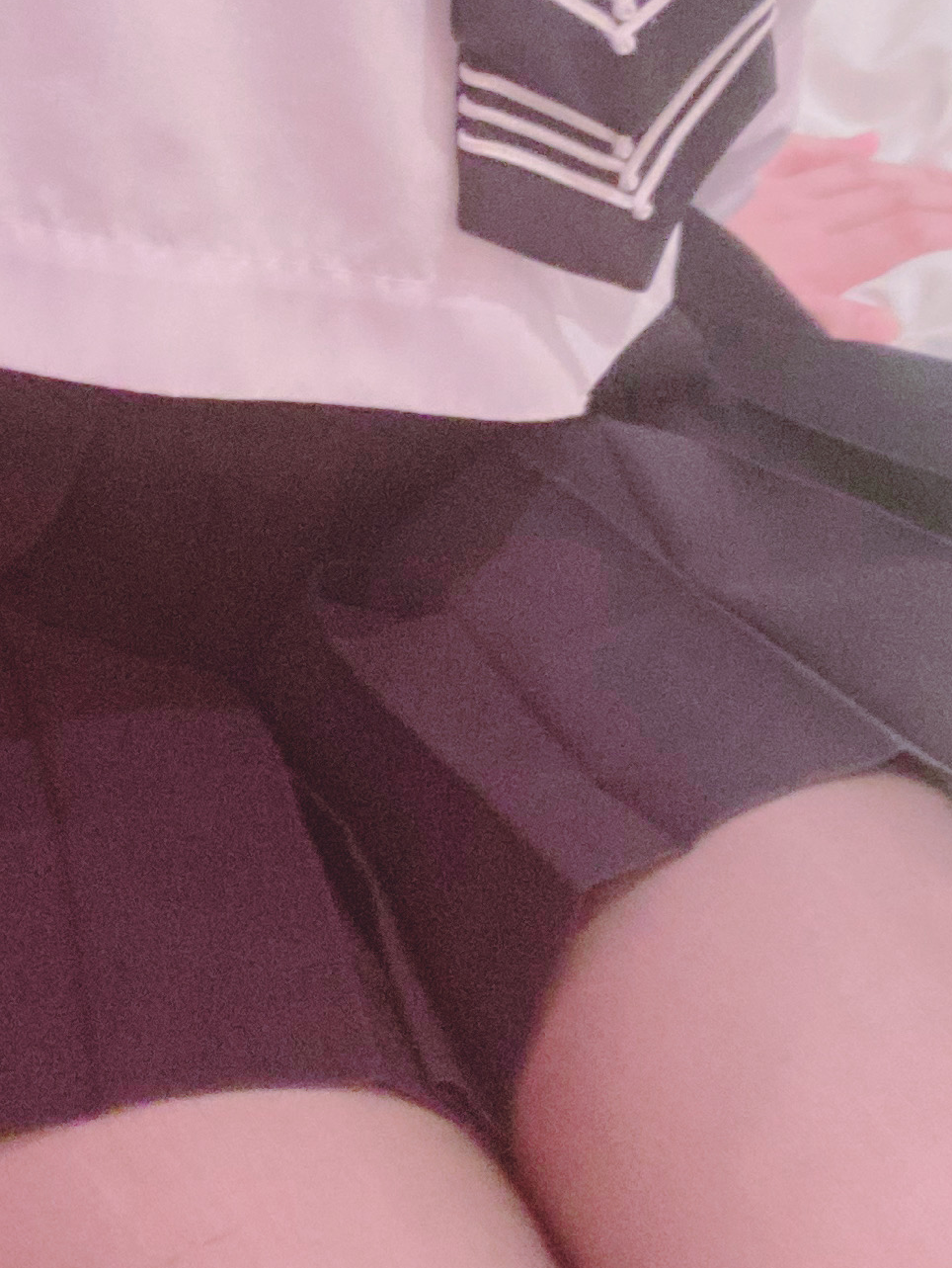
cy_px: 381
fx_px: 2820
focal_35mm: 77
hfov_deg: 19.0
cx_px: 253
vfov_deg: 25.1
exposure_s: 1/25
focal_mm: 2.87
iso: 400
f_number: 2.2
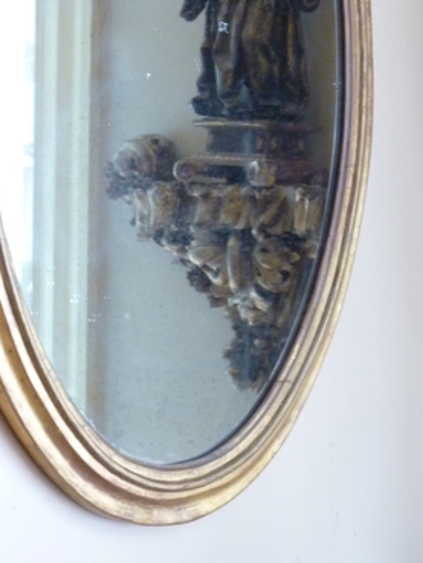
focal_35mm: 150
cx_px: 162
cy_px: 72
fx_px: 2443
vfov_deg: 13.1
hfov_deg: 9.9
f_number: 4.2
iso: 400
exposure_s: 1/8
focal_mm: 13.7
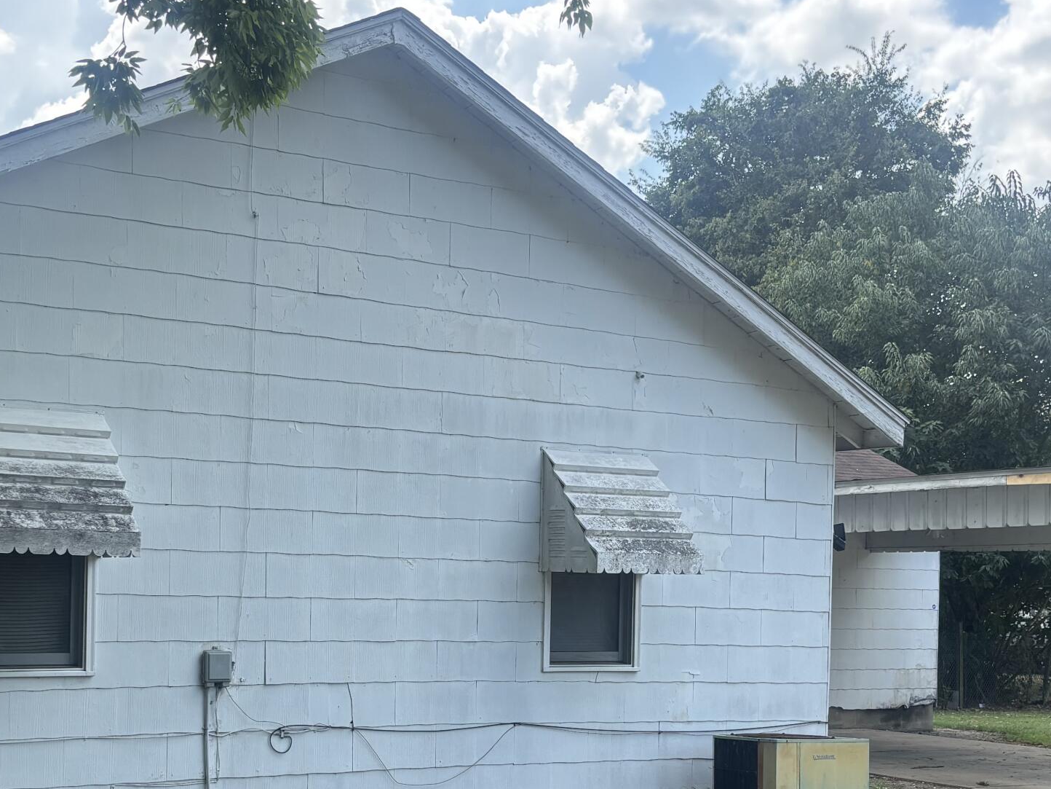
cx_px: 445
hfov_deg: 35.5
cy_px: 595
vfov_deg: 26.7
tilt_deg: +0.8
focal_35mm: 54
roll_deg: -1.8
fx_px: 1640
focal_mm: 5.96
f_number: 1.6
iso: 50
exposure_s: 1/1047
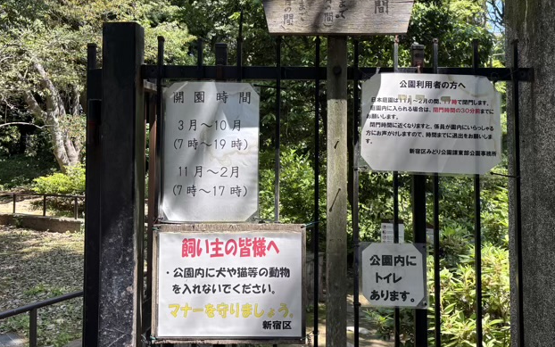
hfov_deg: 61.1
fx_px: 469
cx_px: 307
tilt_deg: +2.1
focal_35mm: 31
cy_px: 125
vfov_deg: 40.3
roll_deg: -0.4
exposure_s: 1/369
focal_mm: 5.96
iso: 50
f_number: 1.6
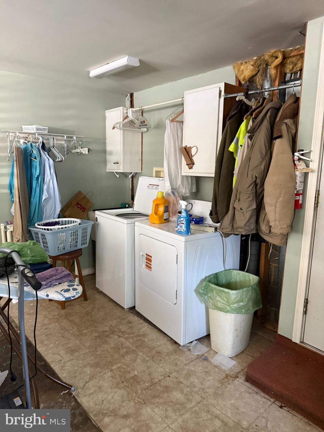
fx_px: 300
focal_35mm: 24
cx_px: 162
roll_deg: -1.9
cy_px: 216
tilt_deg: -8.1
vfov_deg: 71.6
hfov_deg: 56.8
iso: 800
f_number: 1.78
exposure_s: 1/40
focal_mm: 6.76
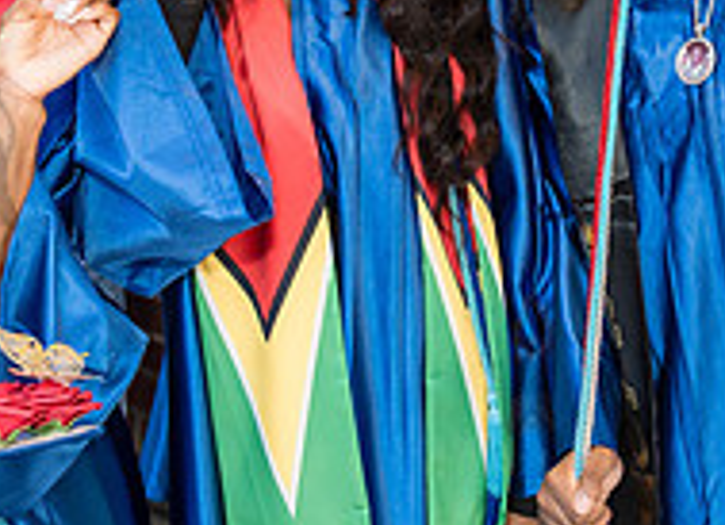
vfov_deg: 17.4
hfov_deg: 24.0
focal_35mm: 80
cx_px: 650
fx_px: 1656
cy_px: -60
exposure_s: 1/160
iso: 400
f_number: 4.5
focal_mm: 24
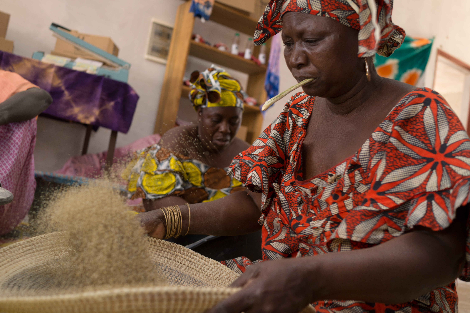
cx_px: 235
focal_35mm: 35
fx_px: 457
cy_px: 156
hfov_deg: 54.4
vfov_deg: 37.9
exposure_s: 1/80
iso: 400
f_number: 4
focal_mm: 35
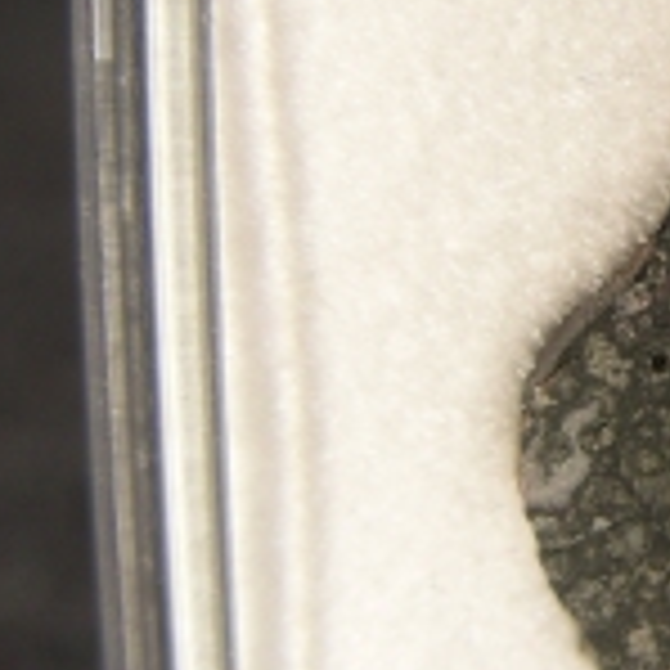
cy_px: 223
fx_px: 3350
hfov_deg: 11.1
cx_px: 886
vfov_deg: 11.4
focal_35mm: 153
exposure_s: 1/23.5
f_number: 3.5
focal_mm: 10.5
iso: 50
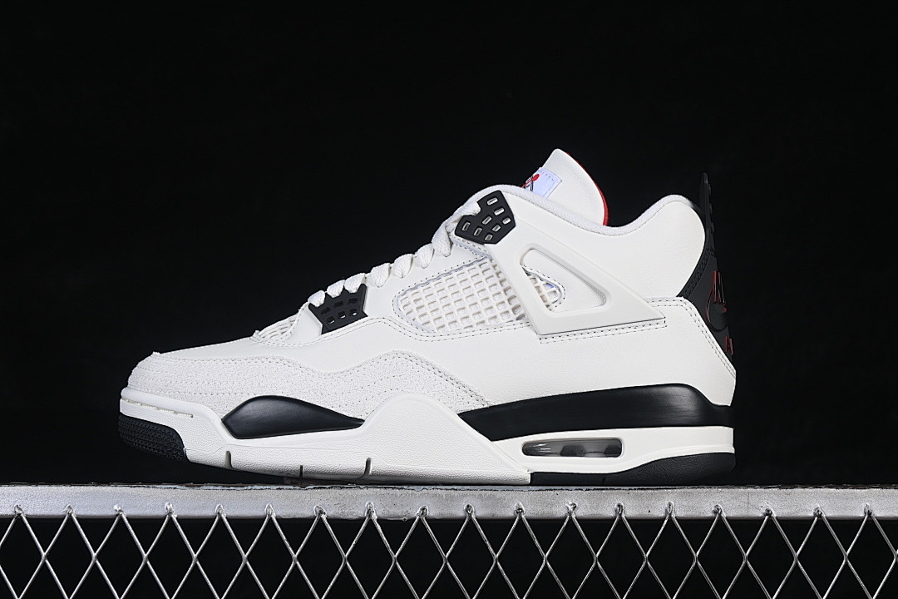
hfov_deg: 27.0
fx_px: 1871
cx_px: 449
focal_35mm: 75
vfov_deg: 18.2
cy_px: 300
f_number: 8
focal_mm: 50
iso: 160
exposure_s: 1/80
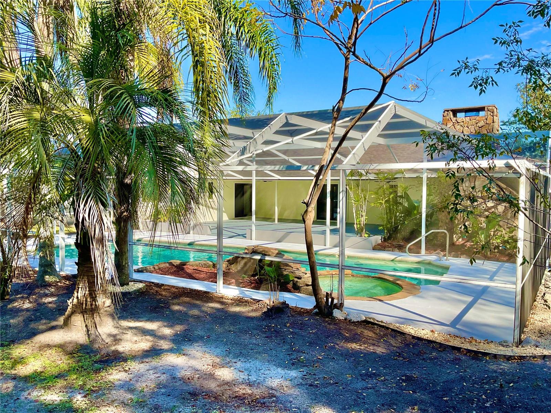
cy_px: 206
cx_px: 276
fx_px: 462
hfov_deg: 61.7
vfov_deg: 48.2
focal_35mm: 29
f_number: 1.8
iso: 16
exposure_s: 1/912
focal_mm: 3
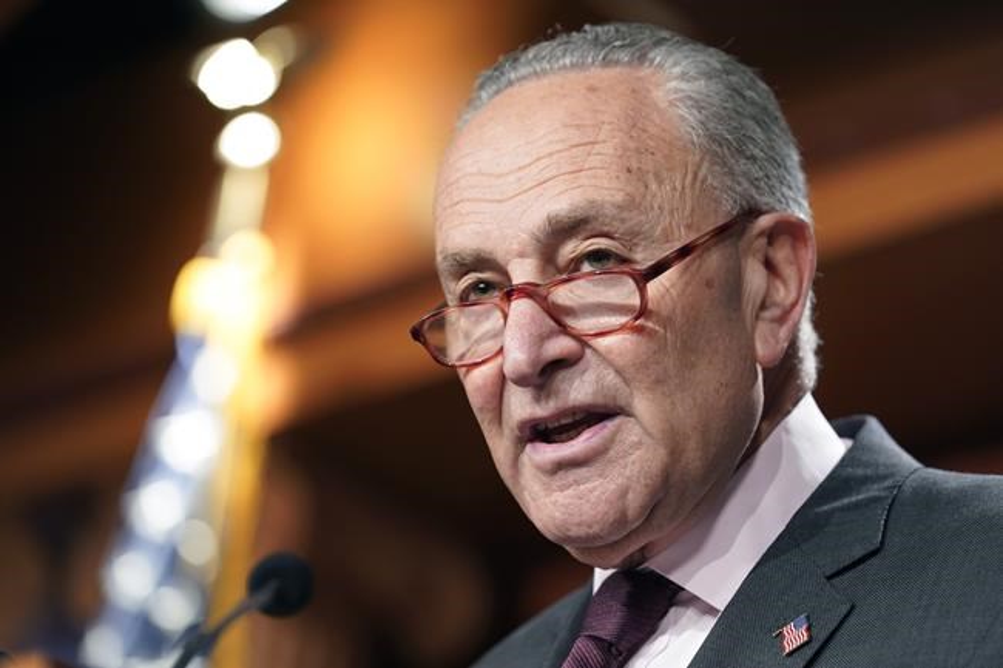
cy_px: 334
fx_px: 5208
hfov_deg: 11.0
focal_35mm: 187
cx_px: 502
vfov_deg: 7.3
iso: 2000
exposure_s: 1/160
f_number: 3.5
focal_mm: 187
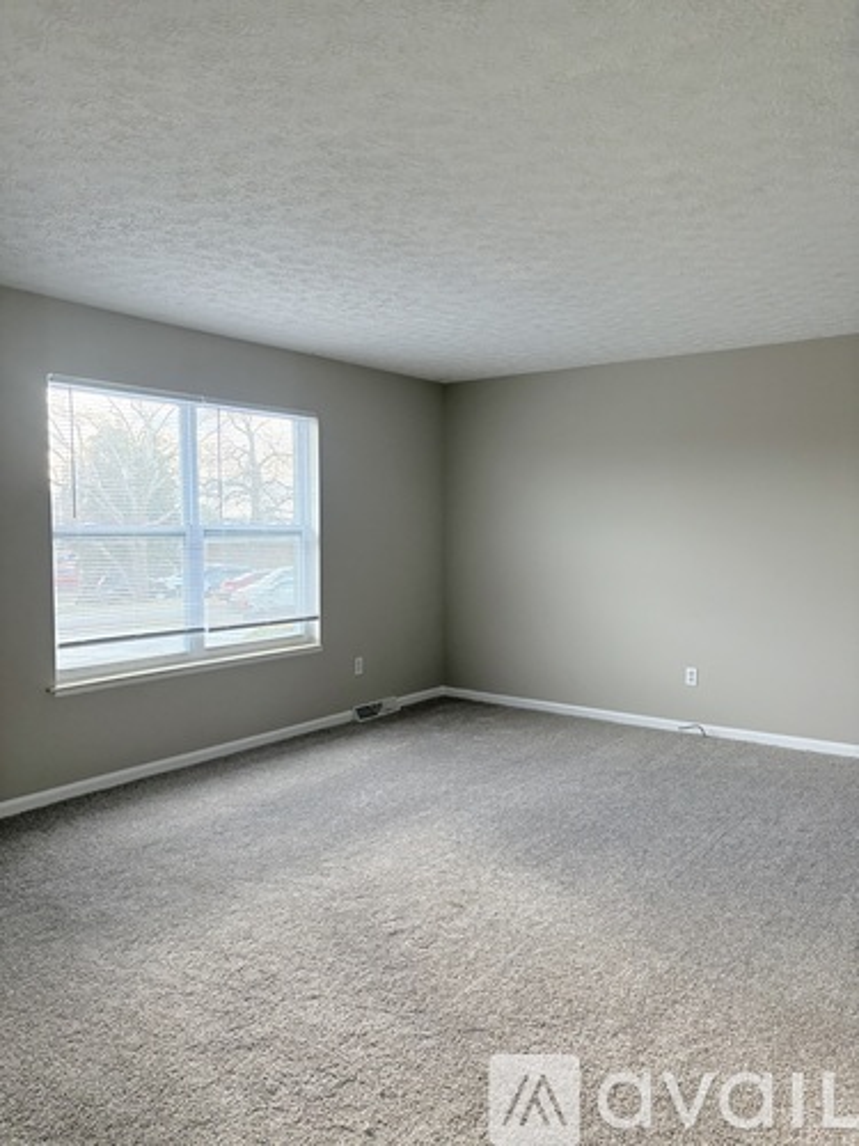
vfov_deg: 67.3
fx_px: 860
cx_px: 430
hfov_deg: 53.1
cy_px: 573
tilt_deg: -2.9
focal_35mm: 26
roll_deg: +0.2
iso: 160
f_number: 1.6
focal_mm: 5.96
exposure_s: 1/120
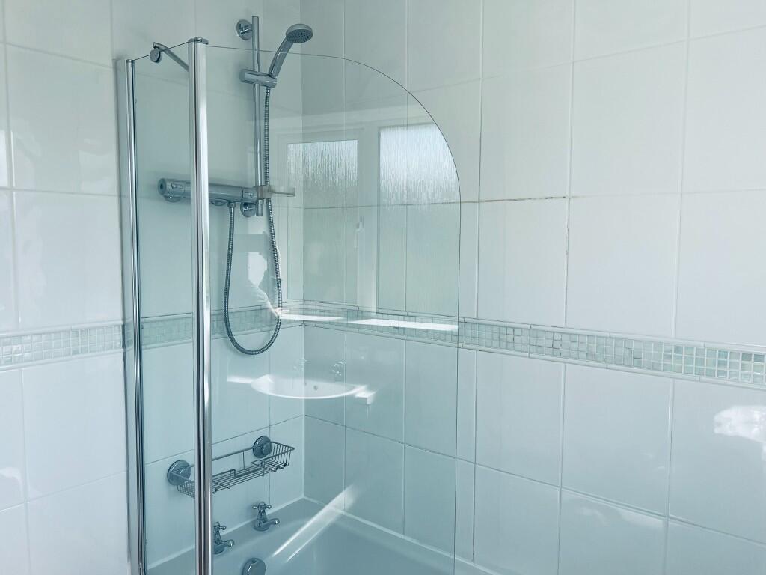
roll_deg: -1.2
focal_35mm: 26
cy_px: 288
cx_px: 383
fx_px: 575
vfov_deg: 53.1
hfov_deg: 67.3
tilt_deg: -3.8
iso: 50
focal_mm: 5.7
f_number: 1.5
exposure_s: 1/1009
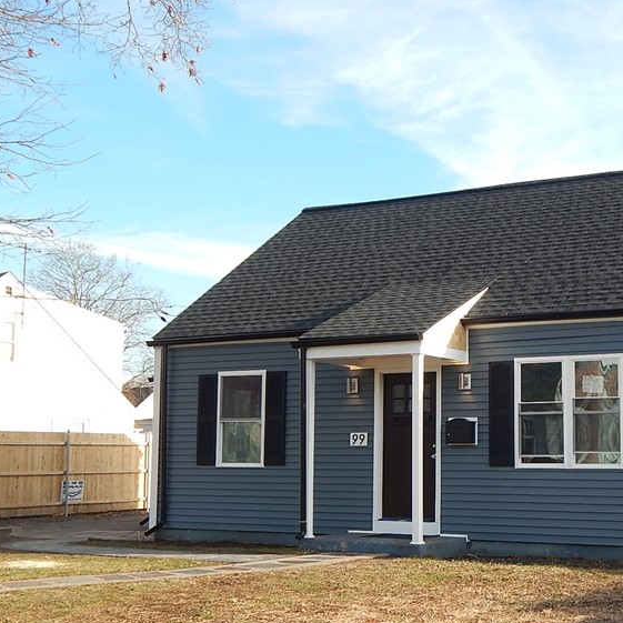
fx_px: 1018
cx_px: 508
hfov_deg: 33.0
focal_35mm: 50
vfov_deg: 33.9
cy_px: 371
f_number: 3.2
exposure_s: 1/500
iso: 125
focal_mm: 5.6
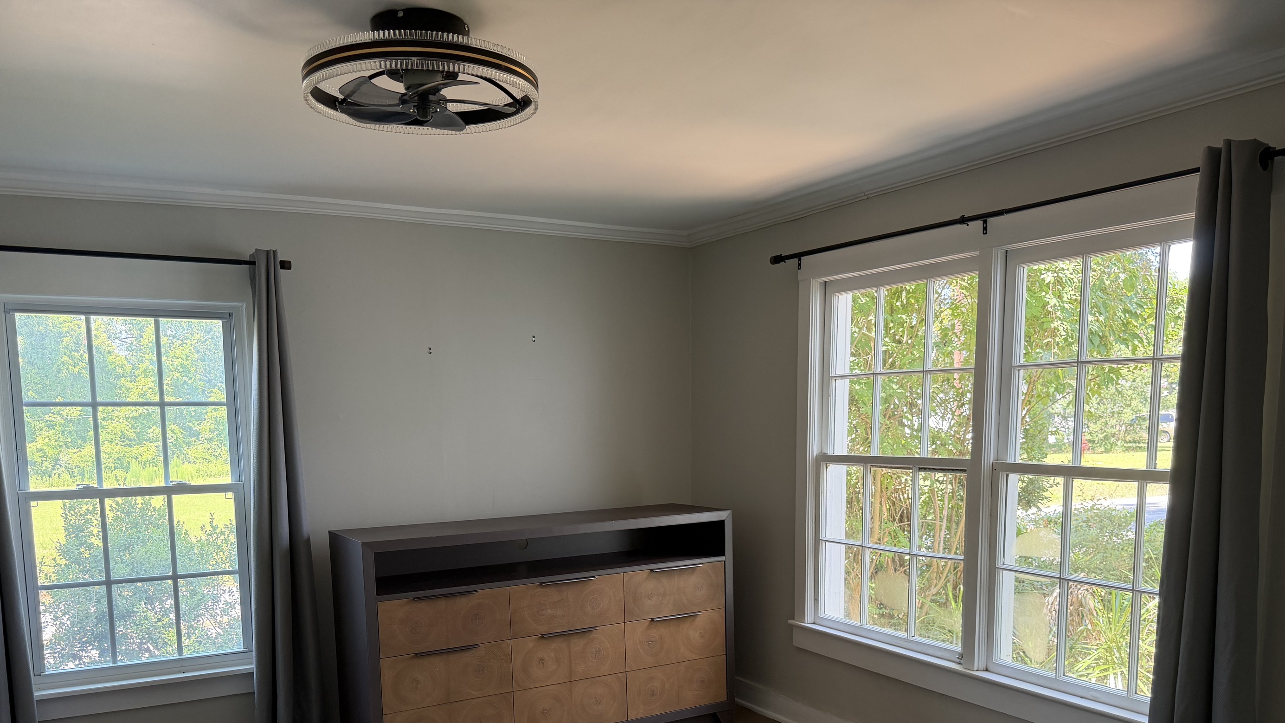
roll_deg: +1.1
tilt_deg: -7.1
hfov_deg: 66.1
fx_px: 988
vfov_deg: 39.2
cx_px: 630
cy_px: 532
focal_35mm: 29
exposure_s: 1/121
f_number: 1.78
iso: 125
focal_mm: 6.76
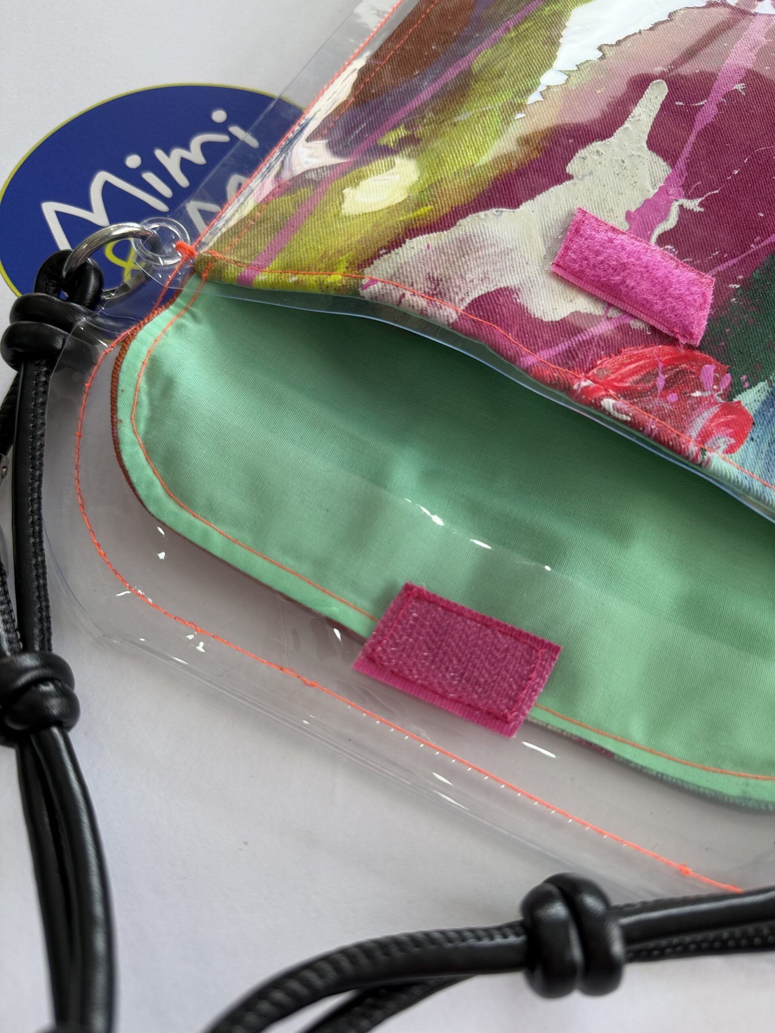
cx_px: 388
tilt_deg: -65.0
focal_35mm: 24
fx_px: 716
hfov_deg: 56.8
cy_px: 516
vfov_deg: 71.6
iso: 64
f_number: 1.78
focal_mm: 6.76
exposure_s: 1/220
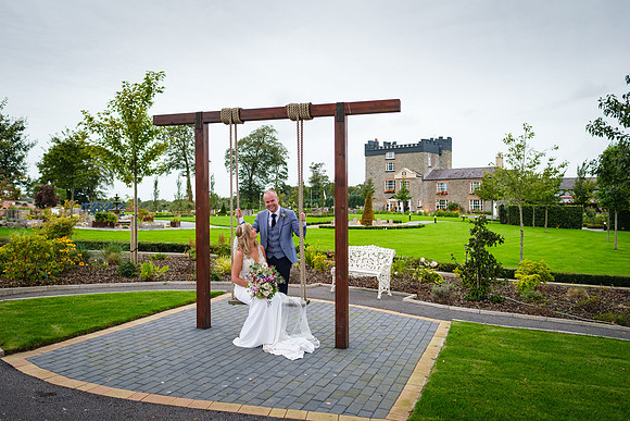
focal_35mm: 26
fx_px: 455
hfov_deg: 69.4
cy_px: 203
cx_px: 316
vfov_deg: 49.6
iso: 200
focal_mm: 16
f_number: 2.2
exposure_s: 1/500
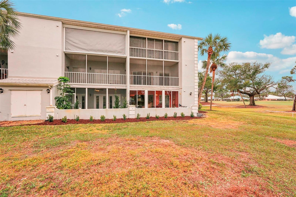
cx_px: 148
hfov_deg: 95.0
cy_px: 98
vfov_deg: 72.0
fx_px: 136
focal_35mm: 16
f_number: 8
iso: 400
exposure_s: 1/320
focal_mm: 16.5
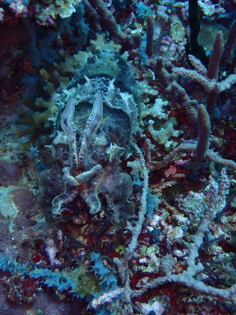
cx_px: 118
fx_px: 400
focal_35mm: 44
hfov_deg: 32.9
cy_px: 158
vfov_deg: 42.9
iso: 200
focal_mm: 7.84
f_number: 4
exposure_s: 1/125
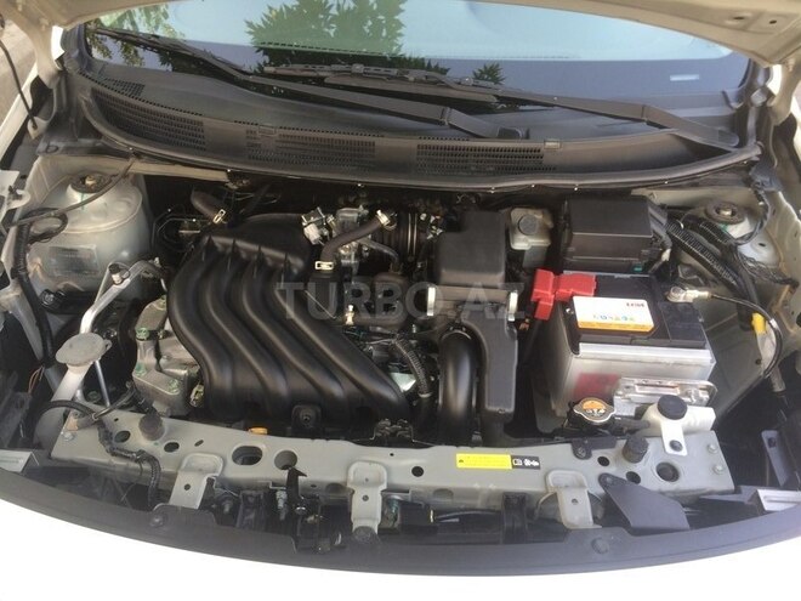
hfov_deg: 61.7
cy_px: 300
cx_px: 400
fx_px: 671
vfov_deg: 48.2
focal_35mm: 29
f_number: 2.2
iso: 50
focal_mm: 4.15
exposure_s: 1/50
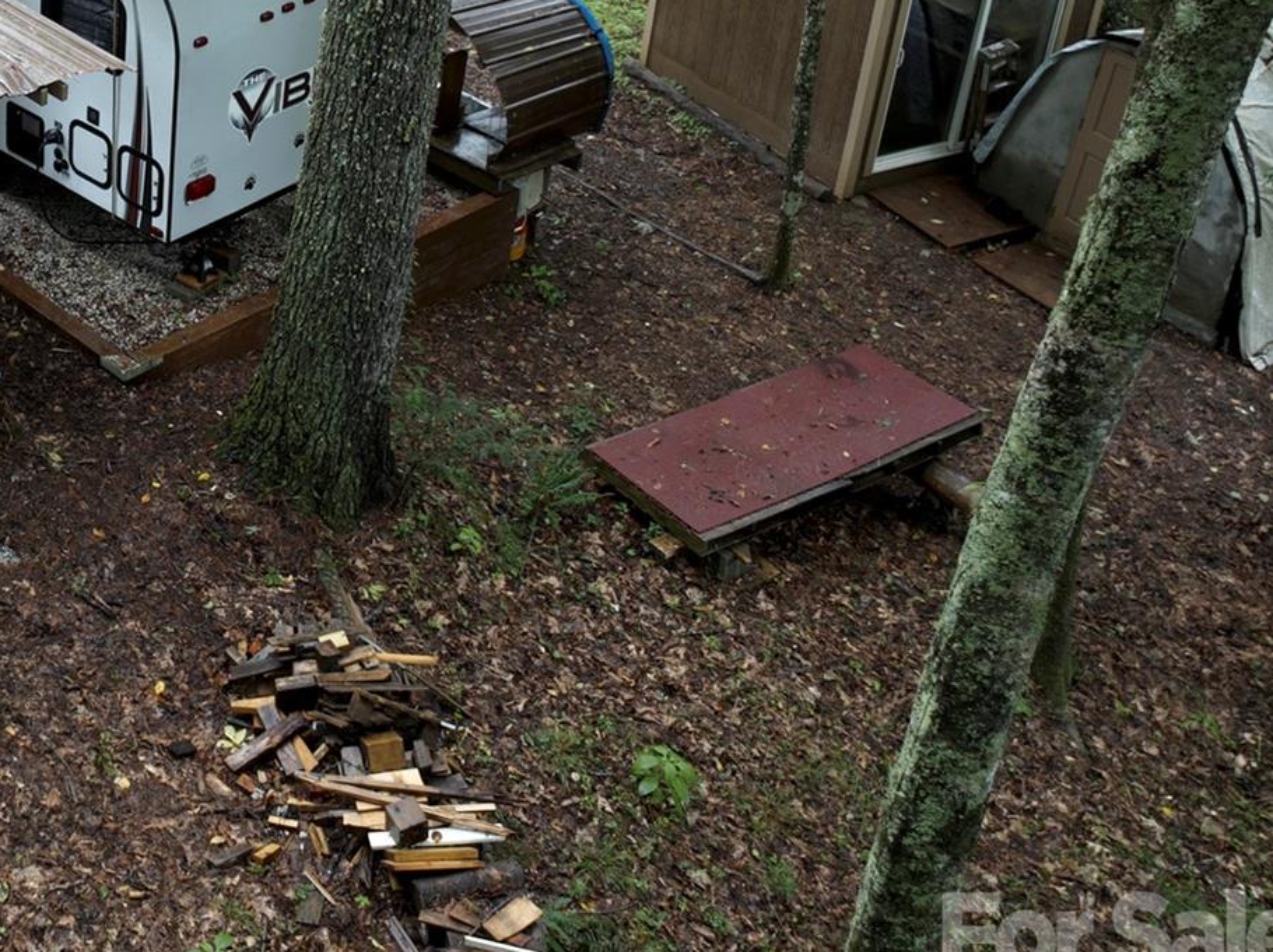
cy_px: 83
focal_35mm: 54
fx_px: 1984
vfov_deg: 26.1
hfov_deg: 32.4
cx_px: -29
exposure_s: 1/15
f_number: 2.8
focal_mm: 12.29
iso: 120
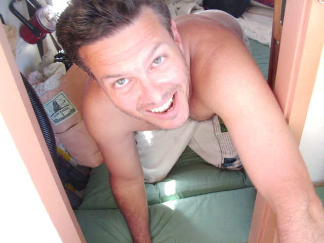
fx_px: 356
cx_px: 162
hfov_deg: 49.0
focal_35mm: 38
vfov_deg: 37.7
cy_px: 122
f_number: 3.5
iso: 71
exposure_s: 1/46
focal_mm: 5.8
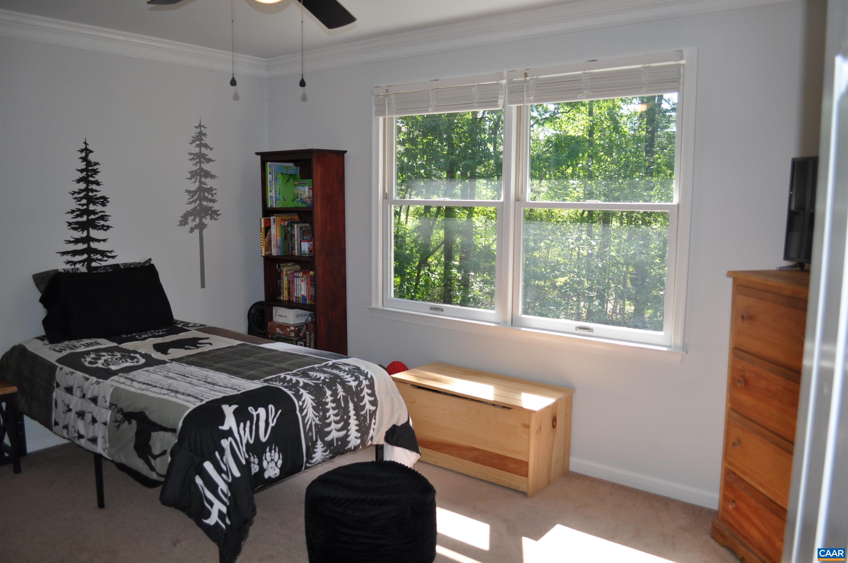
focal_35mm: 27
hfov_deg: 67.4
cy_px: 282
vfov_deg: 47.8
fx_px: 635
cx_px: 424
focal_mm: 18
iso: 200
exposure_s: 1/160
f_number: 3.5
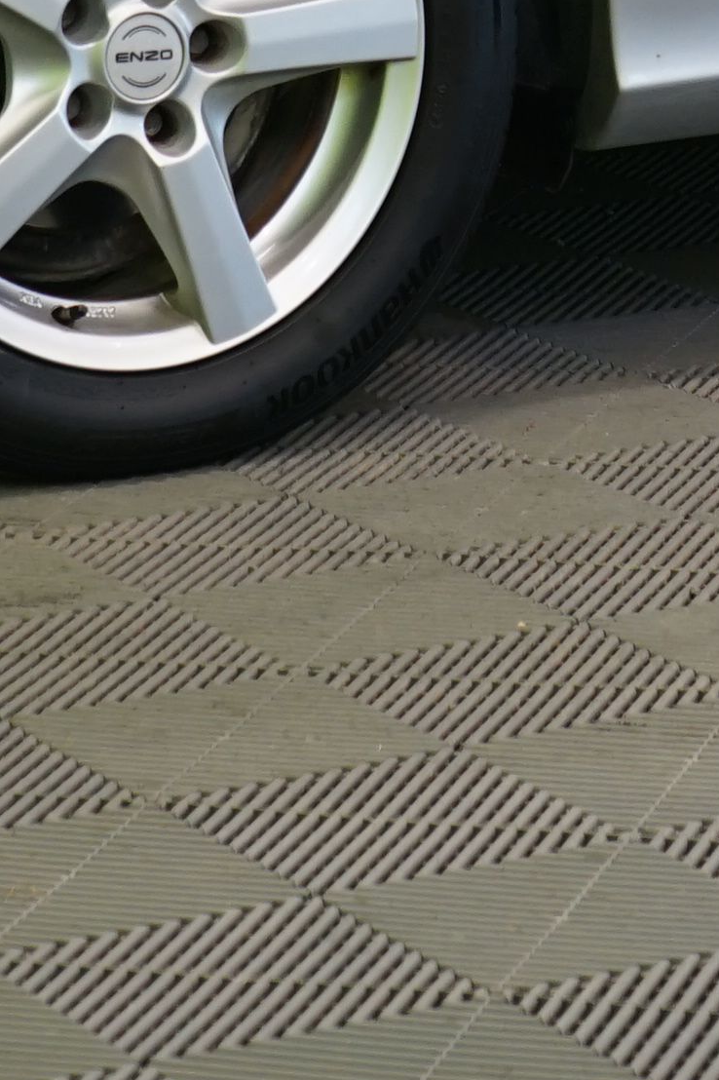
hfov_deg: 7.0
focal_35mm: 195
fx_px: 5845
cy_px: -597
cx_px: 724
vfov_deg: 10.2
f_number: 4.5
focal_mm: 36
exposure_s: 1/30
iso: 400
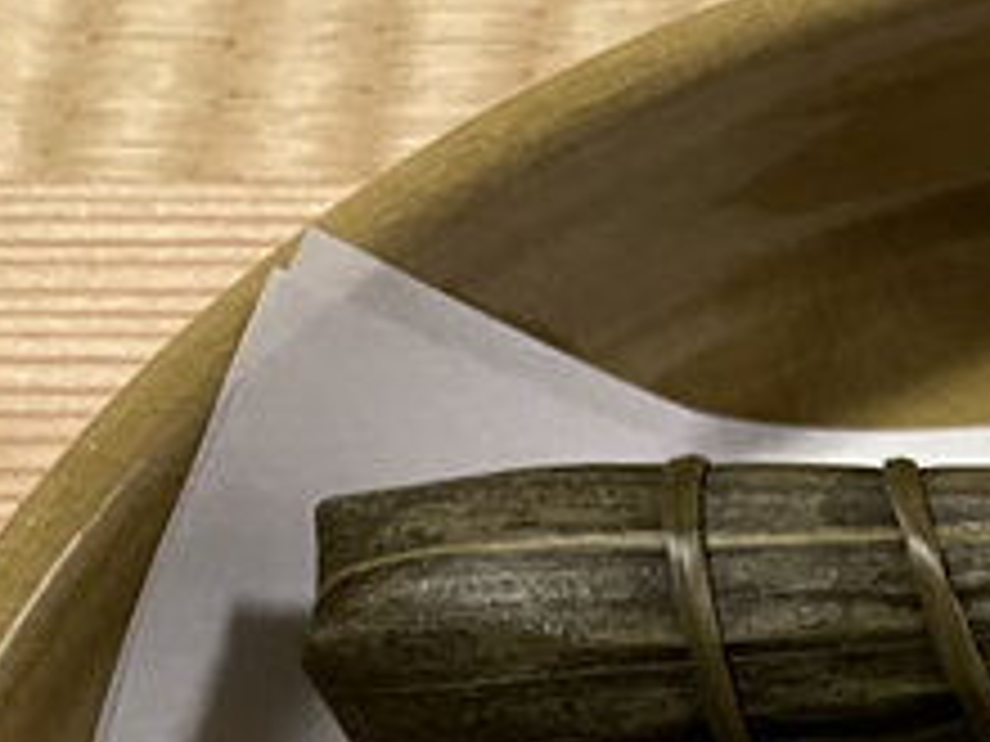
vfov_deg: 13.3
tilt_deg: -64.9
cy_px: 1264
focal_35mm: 102
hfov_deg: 17.2
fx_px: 2917
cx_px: 1526
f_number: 1.8
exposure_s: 1/60
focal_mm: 3.99
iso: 320
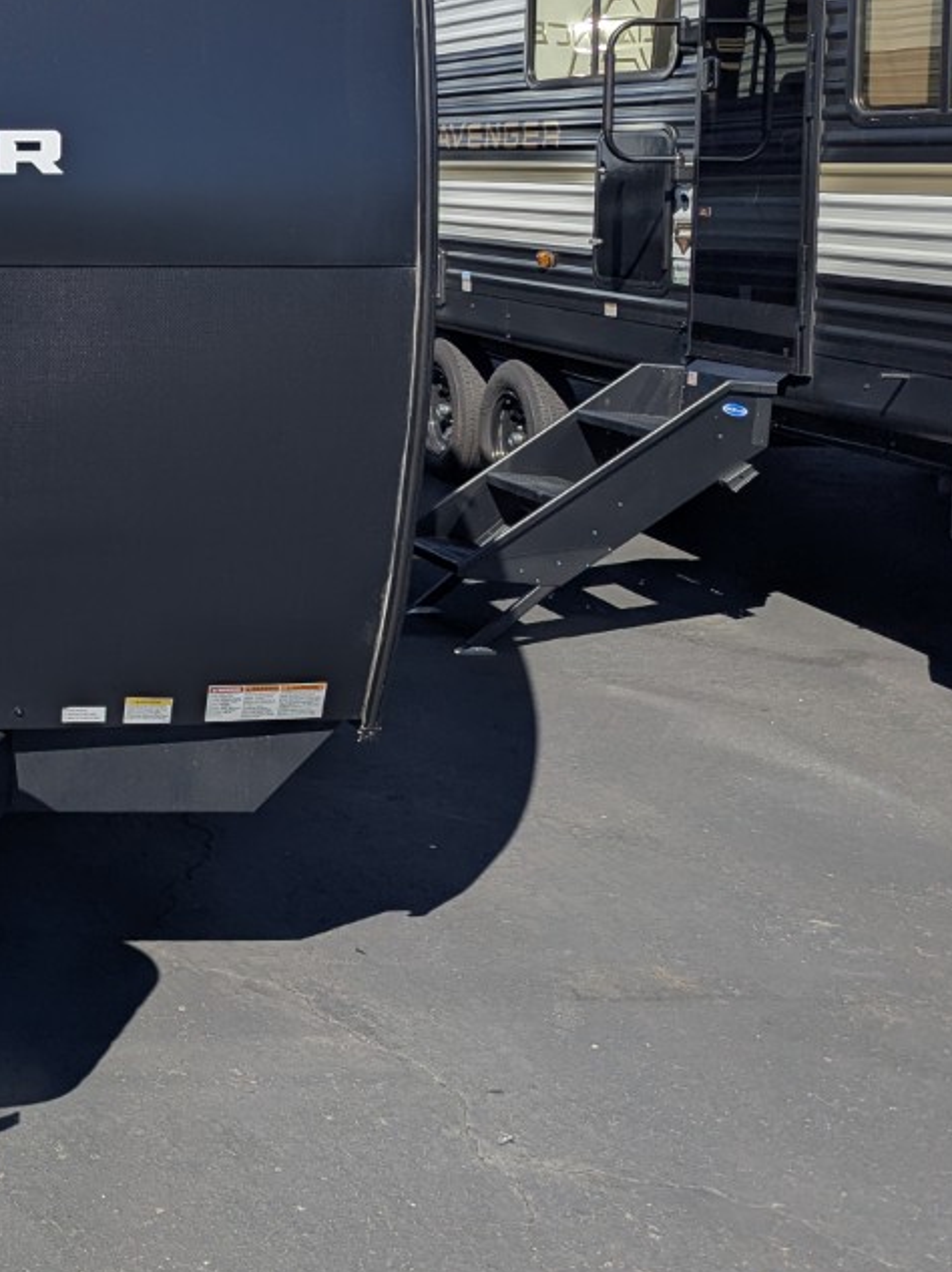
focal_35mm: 53
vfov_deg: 35.3
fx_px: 1945
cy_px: 297
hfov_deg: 23.6
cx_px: -354
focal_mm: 6.81
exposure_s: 1/2976
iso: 39
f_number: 1.85
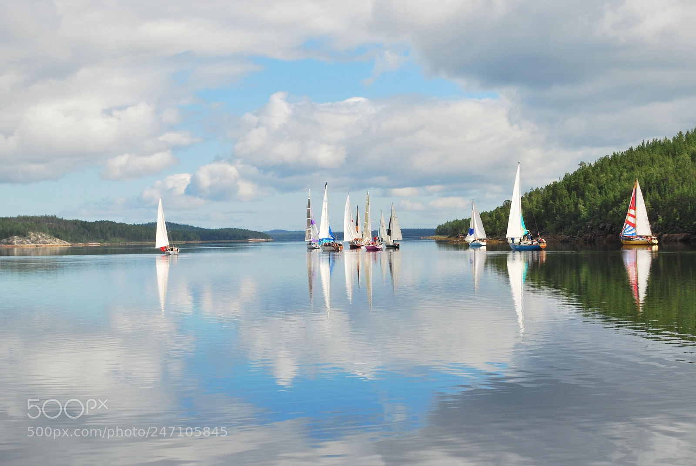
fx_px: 1336
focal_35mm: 69
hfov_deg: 29.2
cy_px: 233
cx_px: 348
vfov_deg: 19.8
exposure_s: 1/400
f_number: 9
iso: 200
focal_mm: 46
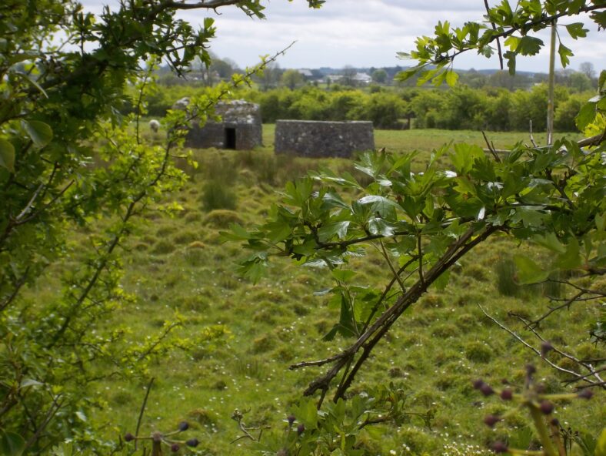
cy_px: 228
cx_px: 303
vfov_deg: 17.0
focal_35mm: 87
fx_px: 1524
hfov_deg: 22.5
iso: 80
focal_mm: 12.3
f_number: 5.9
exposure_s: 1/250
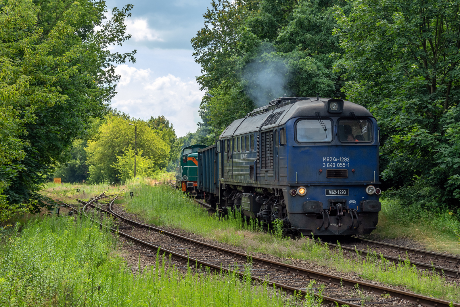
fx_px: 856
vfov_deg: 20.3
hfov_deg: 30.1
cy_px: 154
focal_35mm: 67
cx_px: 230
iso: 160
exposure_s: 1/200
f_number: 8
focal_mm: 45
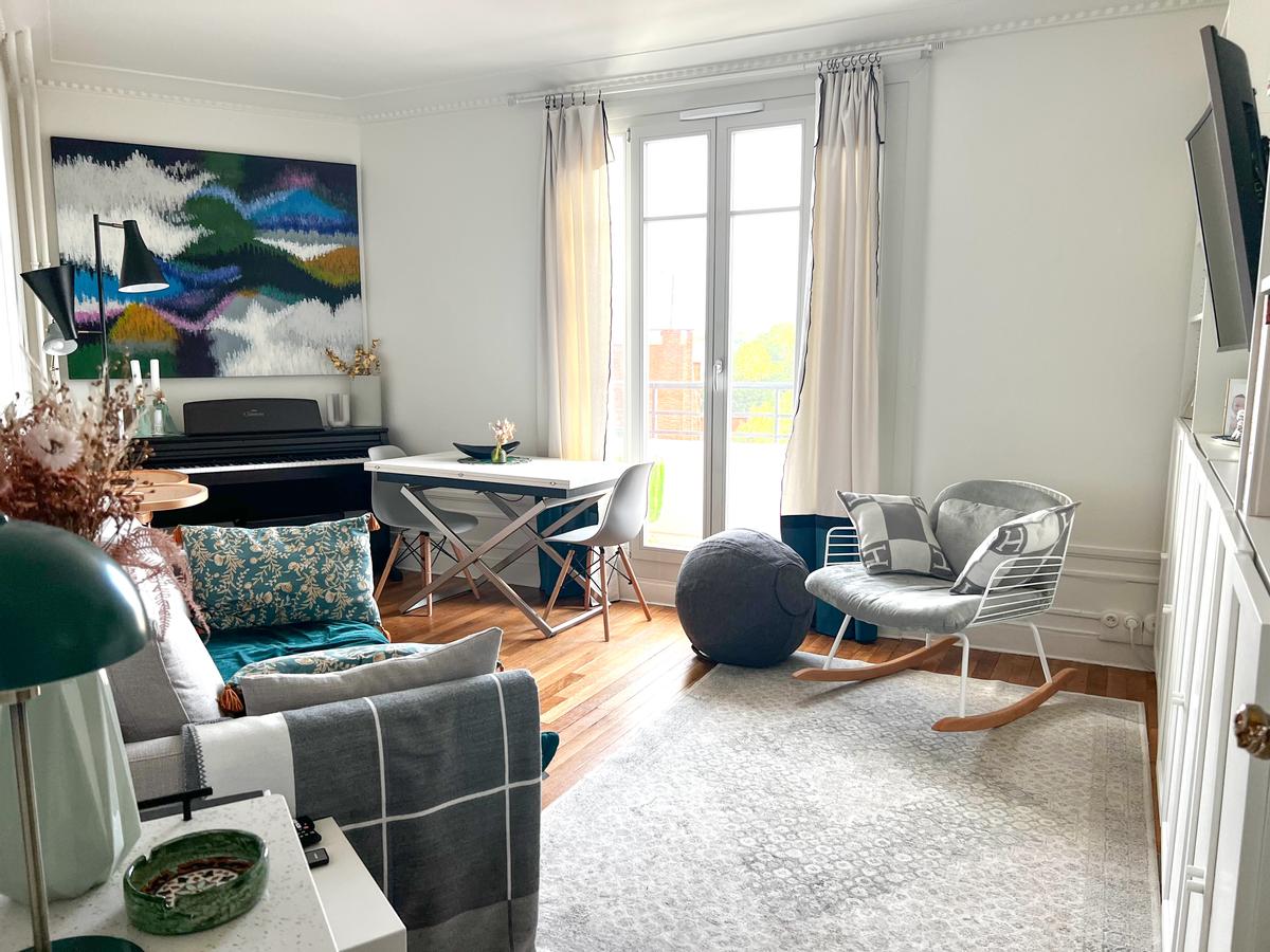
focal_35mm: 26
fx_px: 954
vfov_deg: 53.1
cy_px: 476
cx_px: 635
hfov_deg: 67.3
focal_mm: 5.7
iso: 64
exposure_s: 1/125
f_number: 1.5
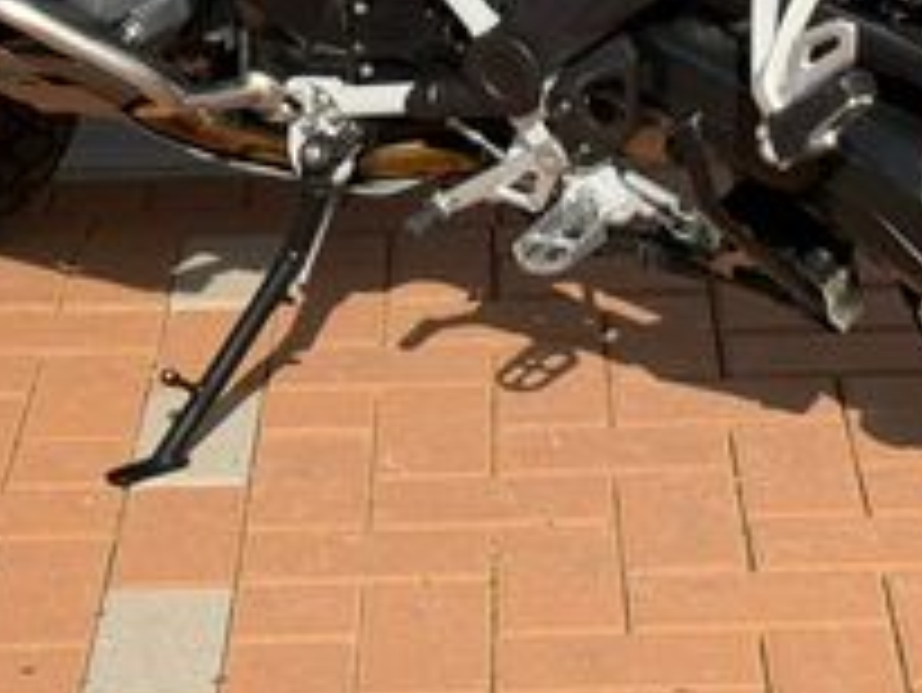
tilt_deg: -10.9
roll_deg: +1.2
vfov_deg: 9.7
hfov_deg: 13.1
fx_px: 3998
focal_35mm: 150
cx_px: 625
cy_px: -292
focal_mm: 6.76
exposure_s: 1/5208
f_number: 1.78
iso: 100
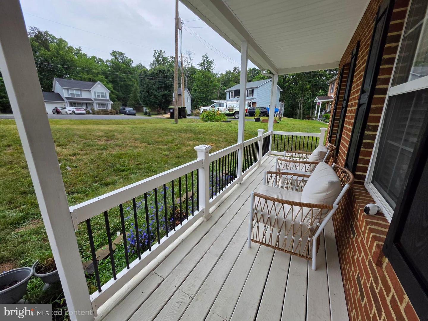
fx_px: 161
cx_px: 214
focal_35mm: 13
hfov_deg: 106.2
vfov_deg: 89.9
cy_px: 160
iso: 40
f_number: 1.9
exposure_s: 1/769
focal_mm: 2.2
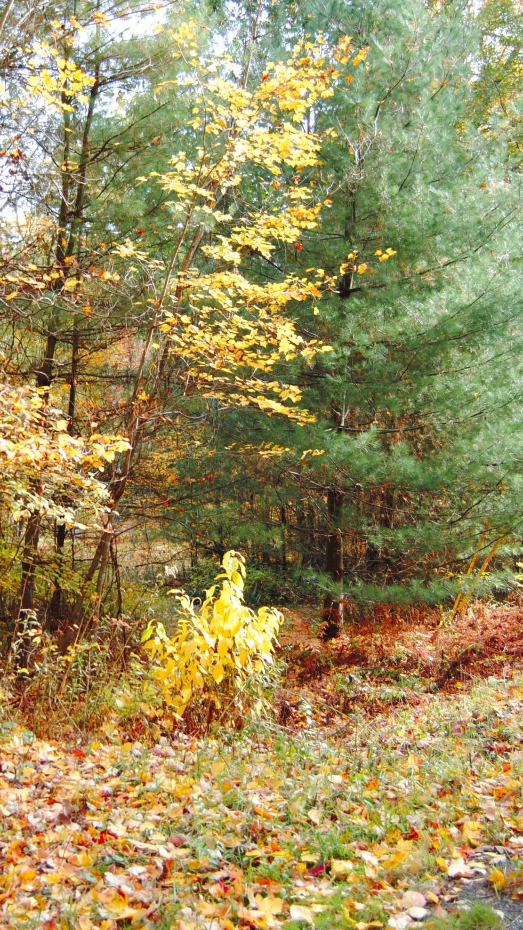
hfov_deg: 27.1
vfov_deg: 47.4
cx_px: 89
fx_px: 1060
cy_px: 465
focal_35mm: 43
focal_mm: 18
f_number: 5.6
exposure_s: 1/125
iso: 160
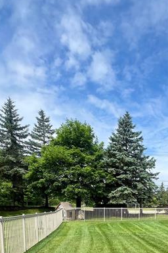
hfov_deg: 44.6
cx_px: 143
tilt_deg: -8.7
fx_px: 189
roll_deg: -2.1
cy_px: 236
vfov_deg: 56.4
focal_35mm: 27
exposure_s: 1/1248
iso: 32
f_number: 1.8
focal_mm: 1.57
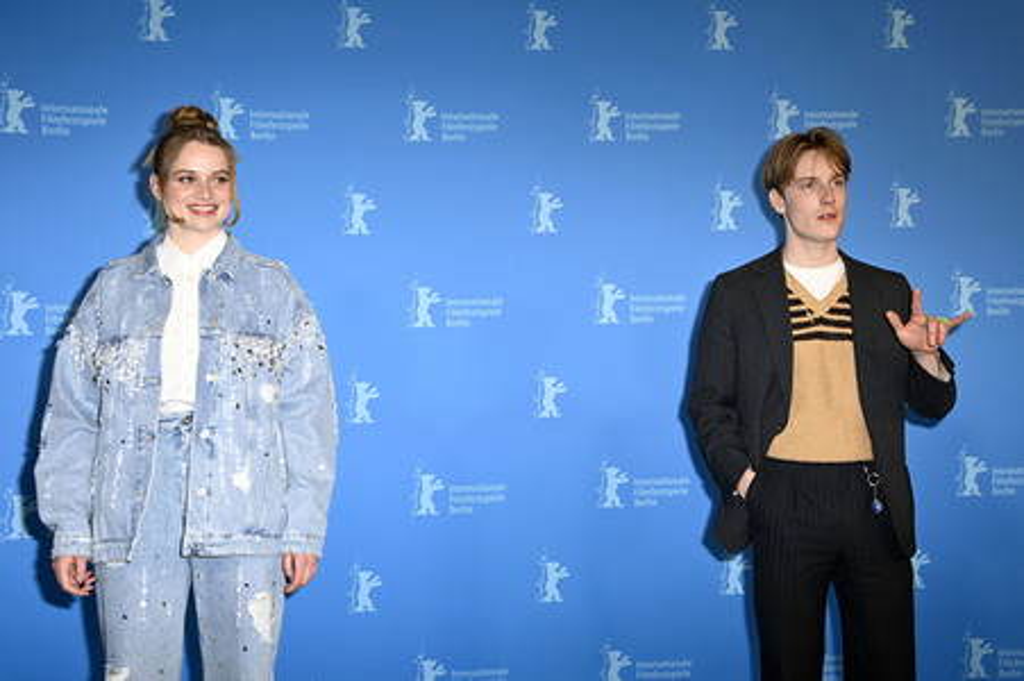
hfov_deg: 48.5
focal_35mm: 40
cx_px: 512
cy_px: 340
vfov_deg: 33.4
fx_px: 1137
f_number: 5.6
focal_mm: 40
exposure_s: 1/200
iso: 800
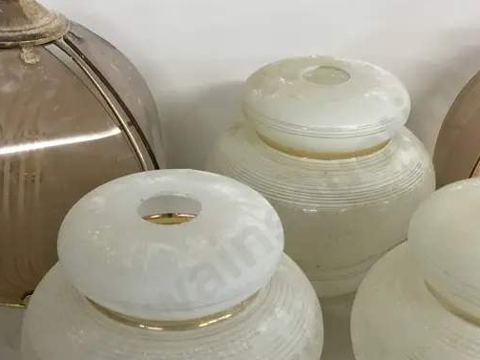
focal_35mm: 59
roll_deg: -1.1
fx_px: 818
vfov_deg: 24.7
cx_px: 271
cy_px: 230
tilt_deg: -31.6
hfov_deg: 32.7
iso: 40
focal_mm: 4.15
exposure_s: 1/17
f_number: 2.2
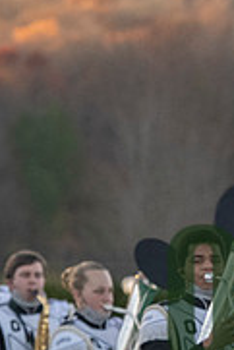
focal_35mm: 464
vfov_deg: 4.4
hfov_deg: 3.0
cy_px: 316
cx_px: 313
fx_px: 4515
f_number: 4.5
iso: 5000
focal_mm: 145
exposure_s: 1/5000
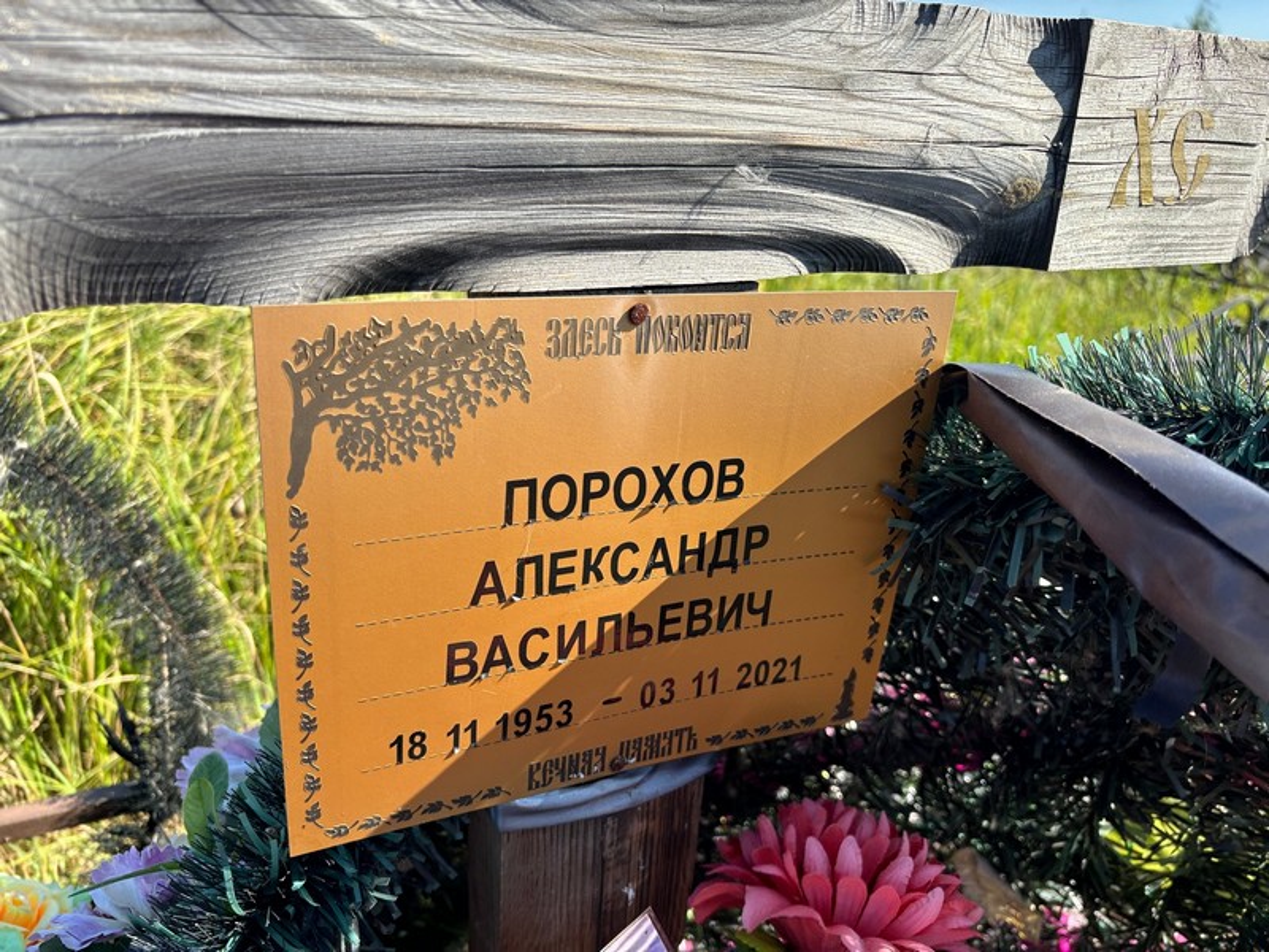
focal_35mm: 26
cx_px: 634
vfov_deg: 53.1
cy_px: 476
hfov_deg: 67.3
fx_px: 953
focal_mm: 5.96
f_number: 1.6
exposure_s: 1/1126
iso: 50
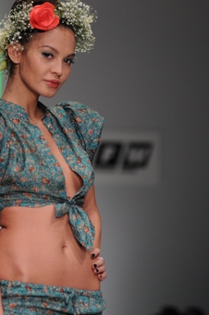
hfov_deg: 5.3
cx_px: 58
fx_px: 2238
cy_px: 131
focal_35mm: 256
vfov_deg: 8.1
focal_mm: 112
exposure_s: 1/320
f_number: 3.2
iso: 800
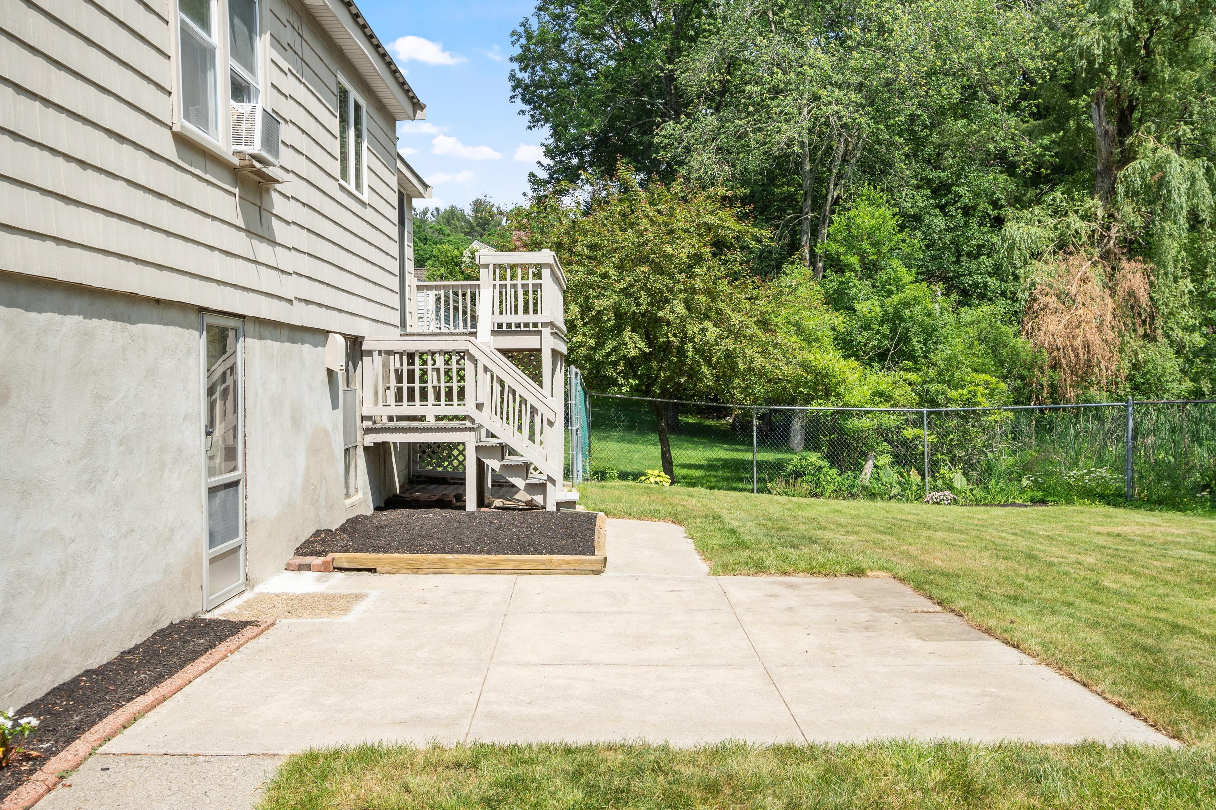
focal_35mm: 33
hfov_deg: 57.2
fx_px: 1115
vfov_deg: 40.0
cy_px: 405
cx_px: 608
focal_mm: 22
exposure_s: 1/200
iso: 100
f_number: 8
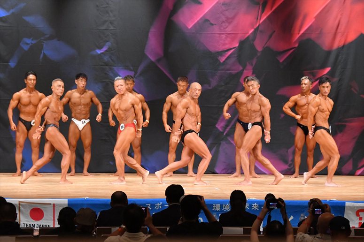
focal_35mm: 150
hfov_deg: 13.7
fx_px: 1516
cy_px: 121
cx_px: 182
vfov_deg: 9.1
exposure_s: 1/400
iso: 8000
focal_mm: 100
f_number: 5.6
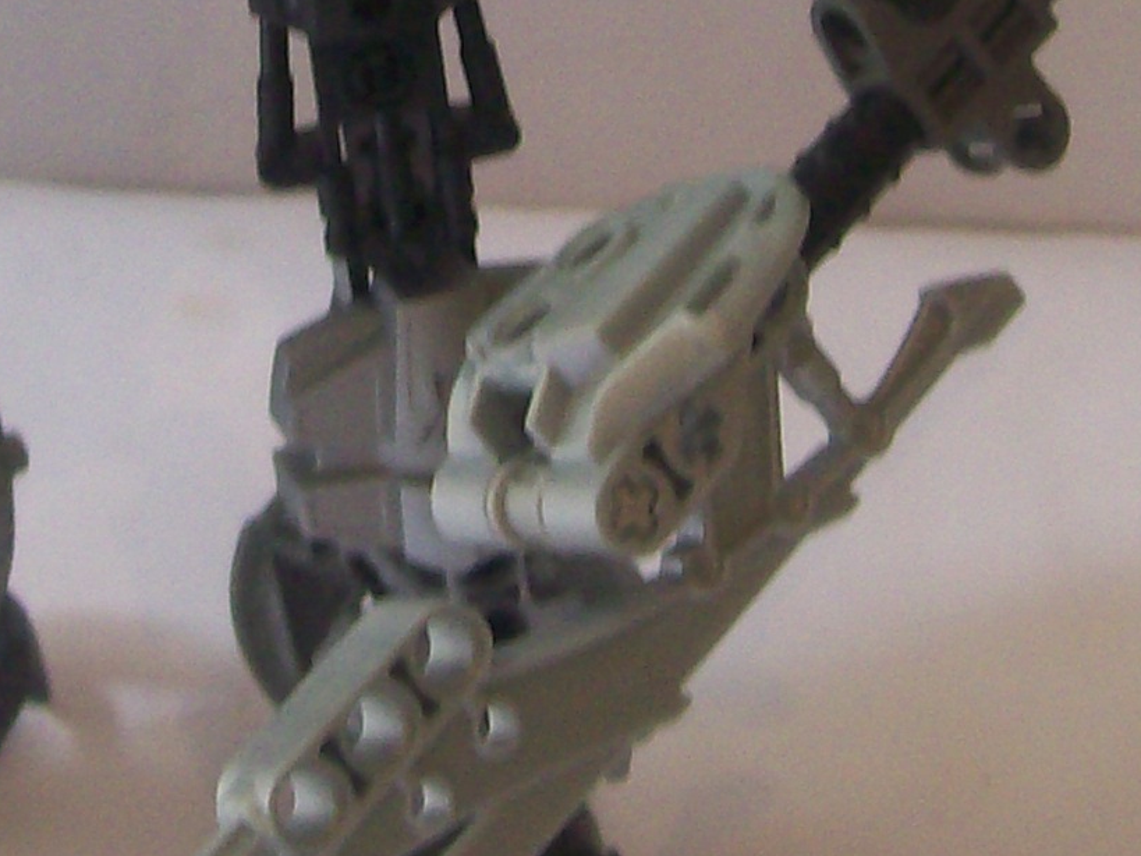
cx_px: 185
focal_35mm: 135
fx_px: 4449
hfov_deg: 14.5
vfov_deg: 10.7
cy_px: -279
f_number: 2.7
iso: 94
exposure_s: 1/32
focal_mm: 6
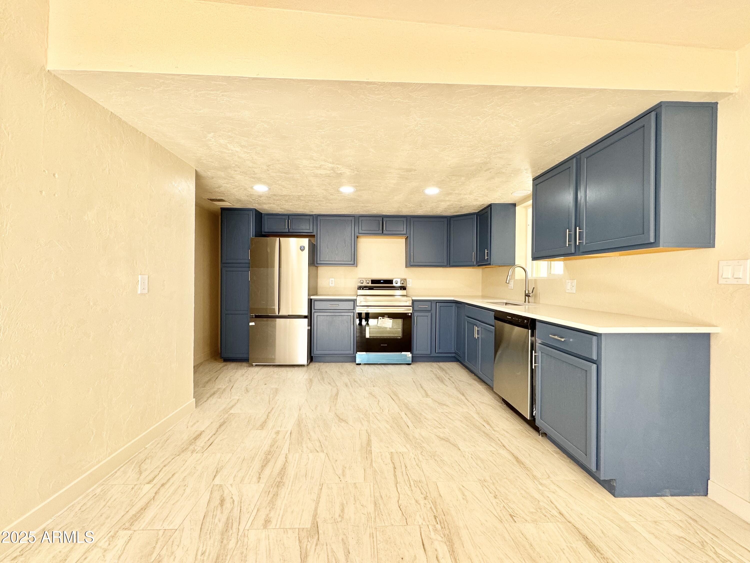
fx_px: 303
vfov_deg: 85.7
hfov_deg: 102.1
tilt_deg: -0.6
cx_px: 375
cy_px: 282
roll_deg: -0.6
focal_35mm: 14
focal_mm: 2.22
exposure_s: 1/99
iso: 80
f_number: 2.2
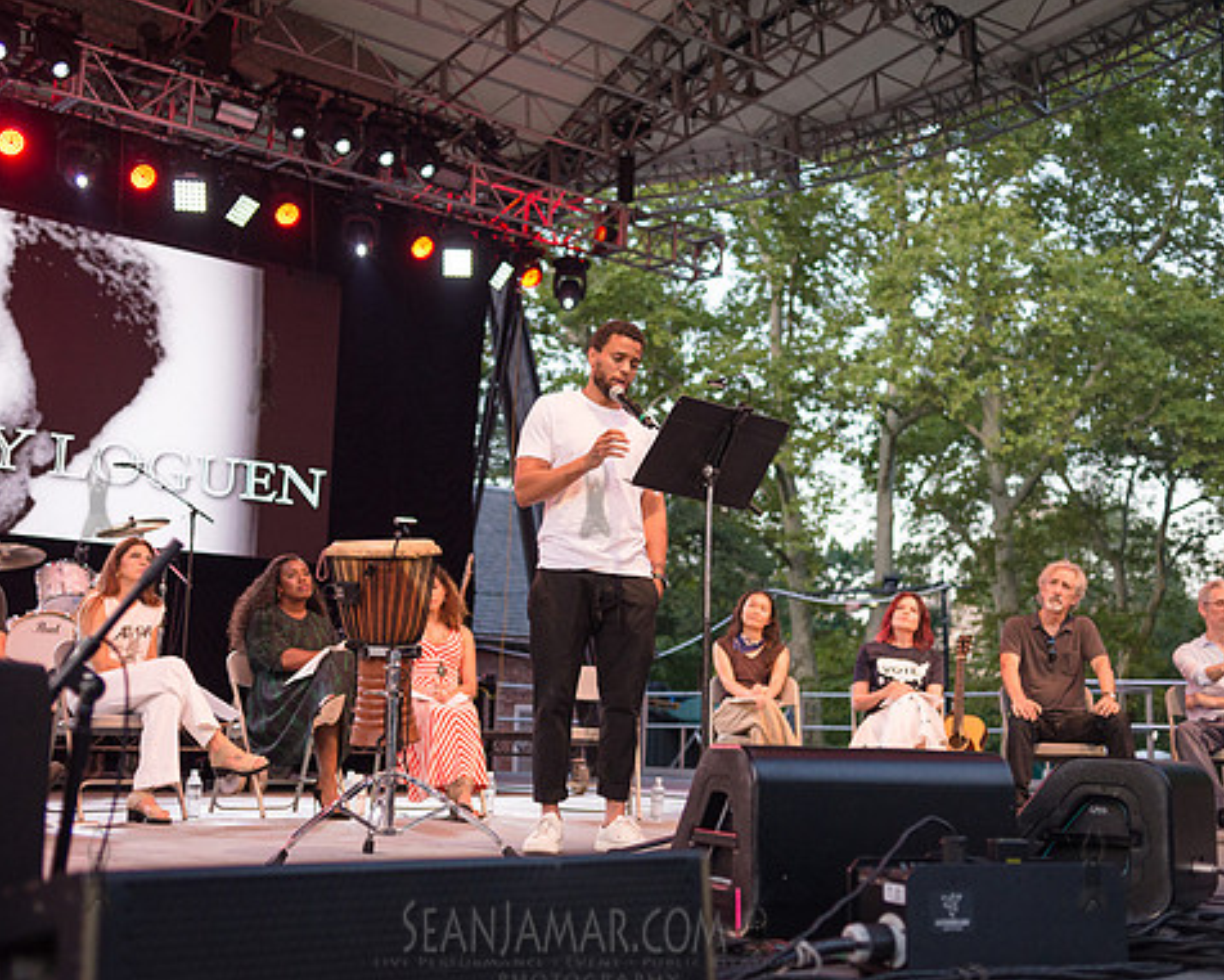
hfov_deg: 45.8
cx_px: 594
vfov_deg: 37.3
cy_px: 493
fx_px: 1449
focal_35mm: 40
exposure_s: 1/1250
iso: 1600
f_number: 2.8
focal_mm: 35
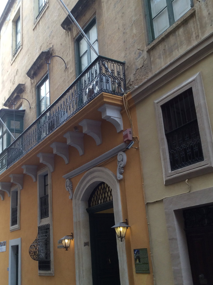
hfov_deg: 35.8
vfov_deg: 46.8
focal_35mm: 40
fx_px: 329
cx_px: 99
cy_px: 151
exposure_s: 1/33
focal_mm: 3.3
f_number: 2.4
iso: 40
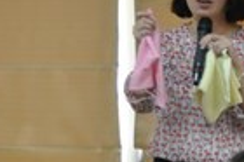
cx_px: 202
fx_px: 2220
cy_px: -1
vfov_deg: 4.2
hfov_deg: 6.3
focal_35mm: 328
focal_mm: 48
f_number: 4.8
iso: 800
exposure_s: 1/50
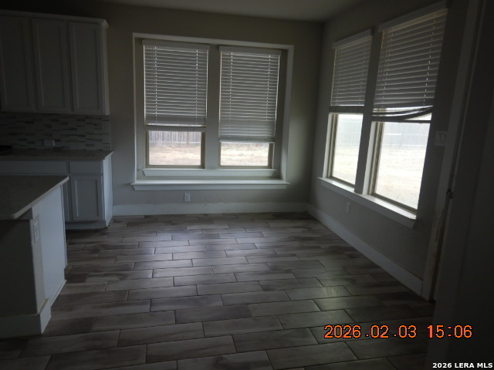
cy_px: 185
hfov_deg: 71.6
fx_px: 343
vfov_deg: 56.8
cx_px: 247
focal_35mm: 24
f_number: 2.8
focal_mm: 4.3
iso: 125
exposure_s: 1/100
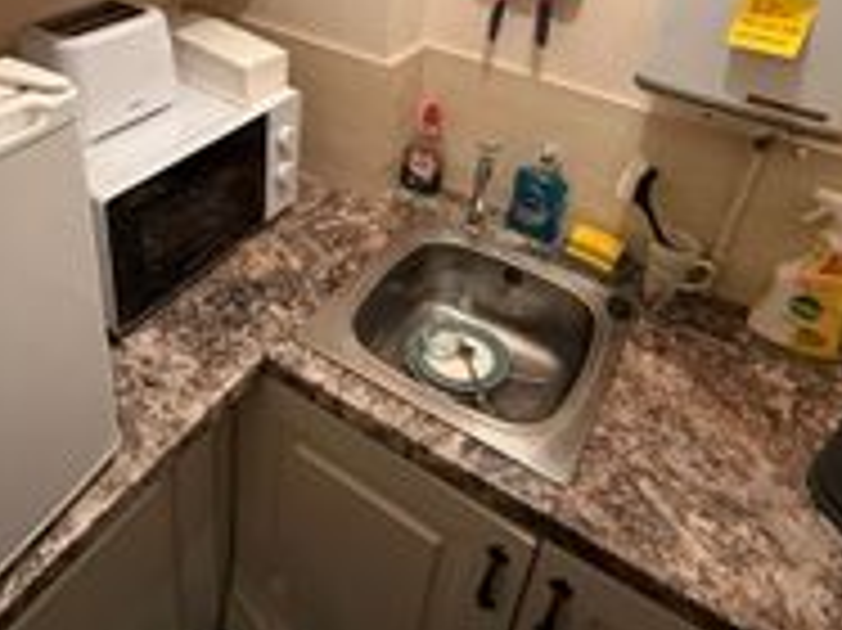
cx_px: 351
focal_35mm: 30
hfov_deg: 59.7
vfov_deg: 44.3
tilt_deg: -28.7
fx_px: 729
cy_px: 117
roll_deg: -4.6
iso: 640
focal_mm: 2.22
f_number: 2.2
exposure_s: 1/50
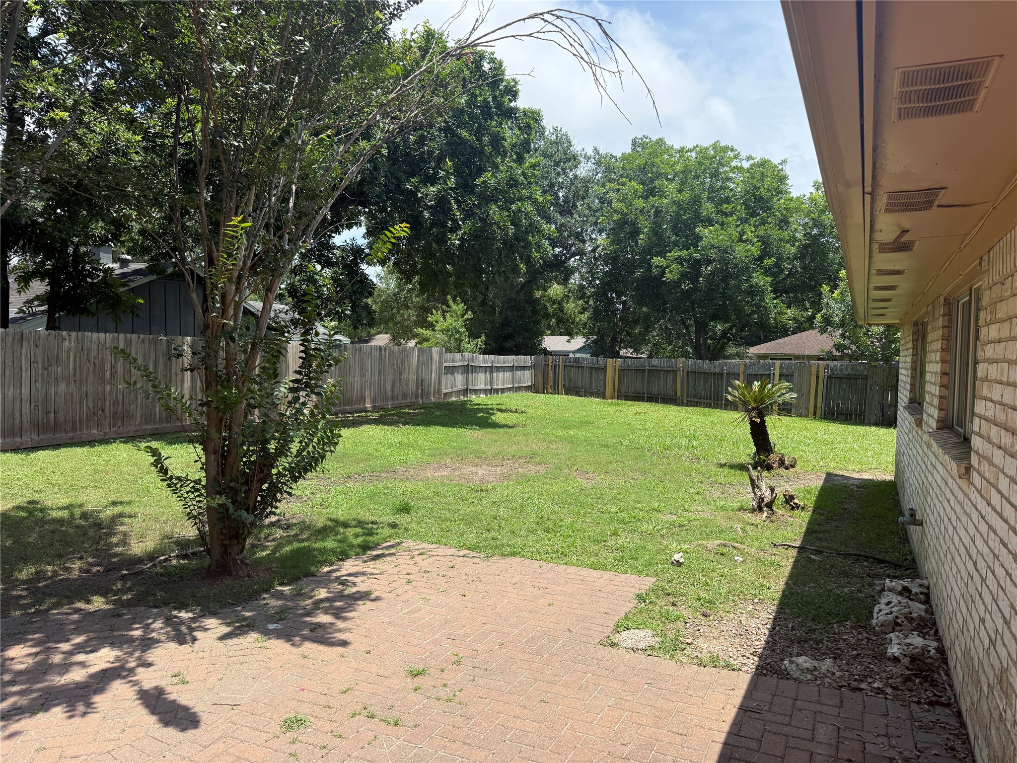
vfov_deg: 56.8
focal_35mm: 24
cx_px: 508
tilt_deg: -0.4
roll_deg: -0.1
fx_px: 705
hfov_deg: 71.6
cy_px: 382
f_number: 1.78
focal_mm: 6.76
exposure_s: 1/3584
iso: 100
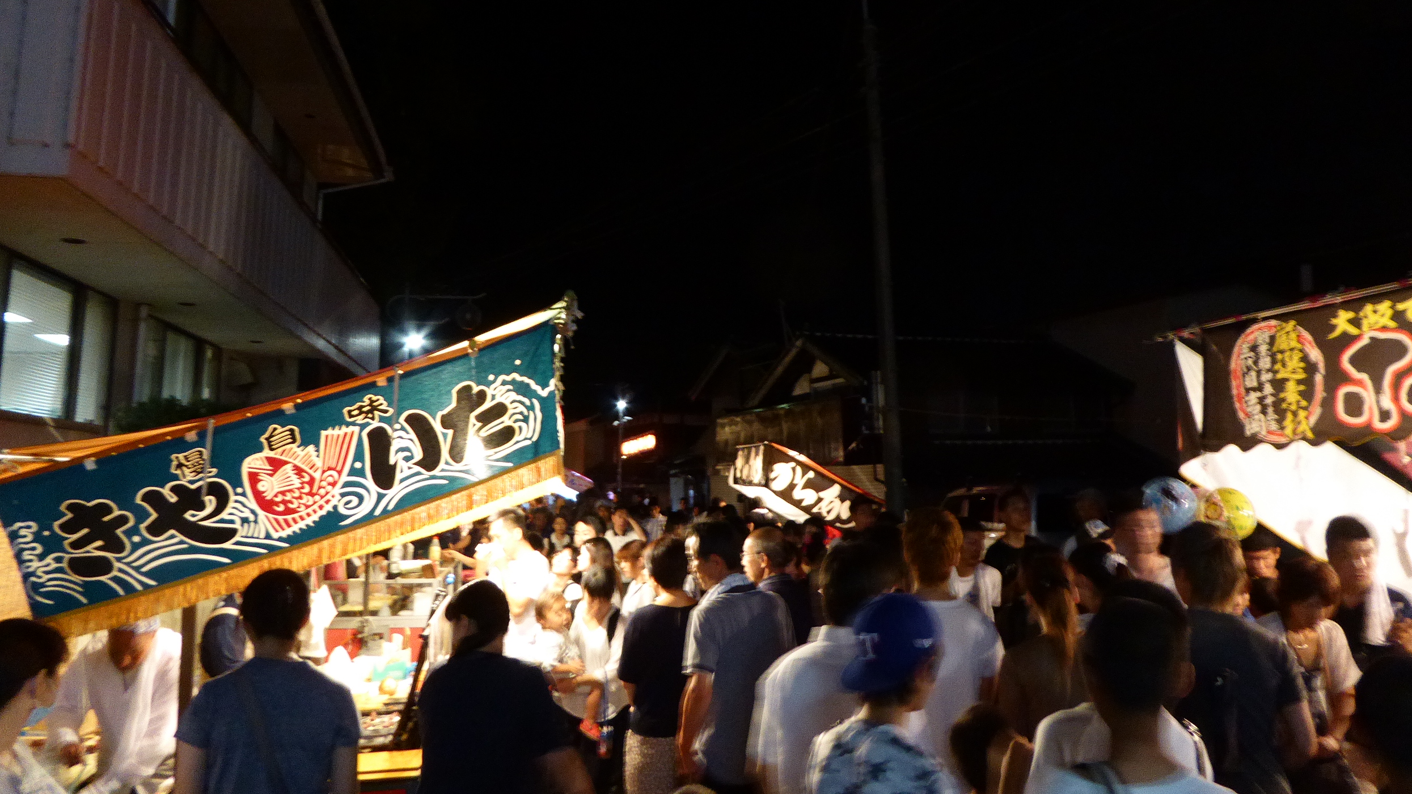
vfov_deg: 41.3
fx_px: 1048
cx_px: 721
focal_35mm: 28
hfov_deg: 67.9
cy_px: 310
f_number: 3.3
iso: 500
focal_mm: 4.3
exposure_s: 1/8
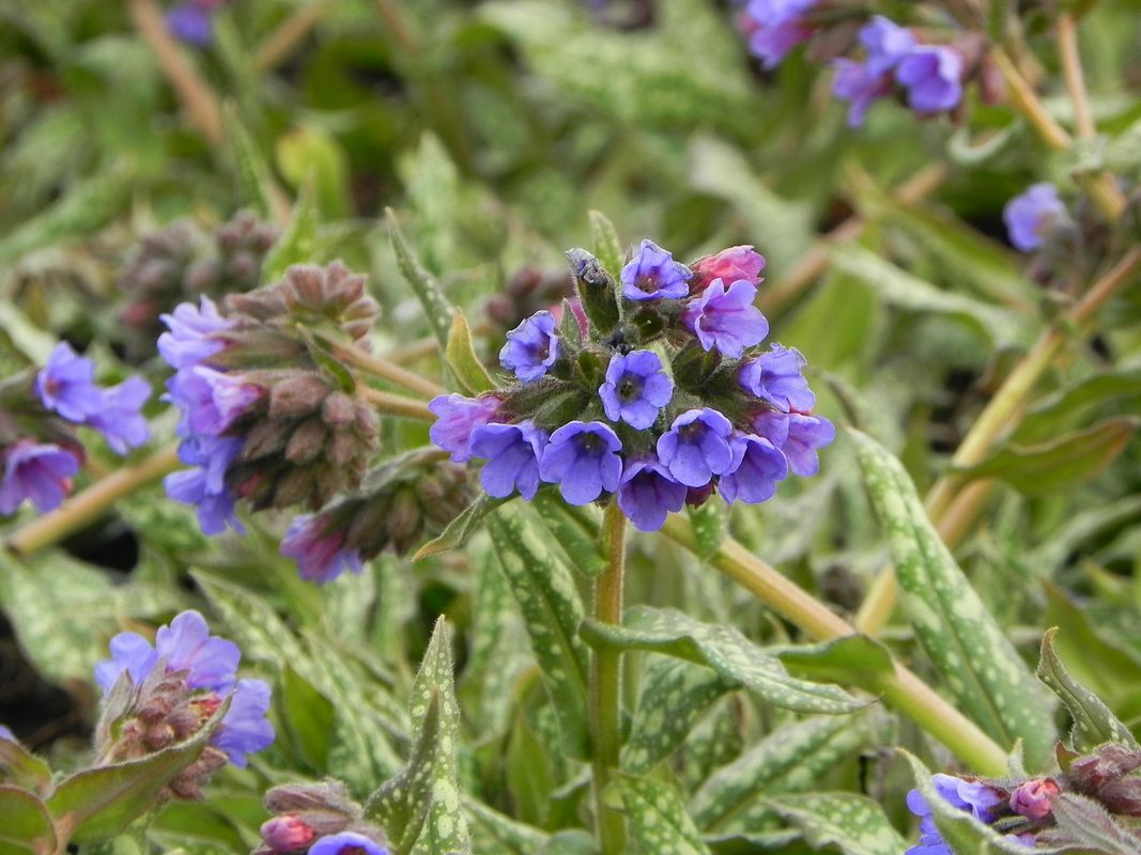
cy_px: 428
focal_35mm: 291
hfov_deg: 6.8
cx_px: 570
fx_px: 9591
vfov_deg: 5.1
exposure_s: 1/80
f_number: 5
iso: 160
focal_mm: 51.8
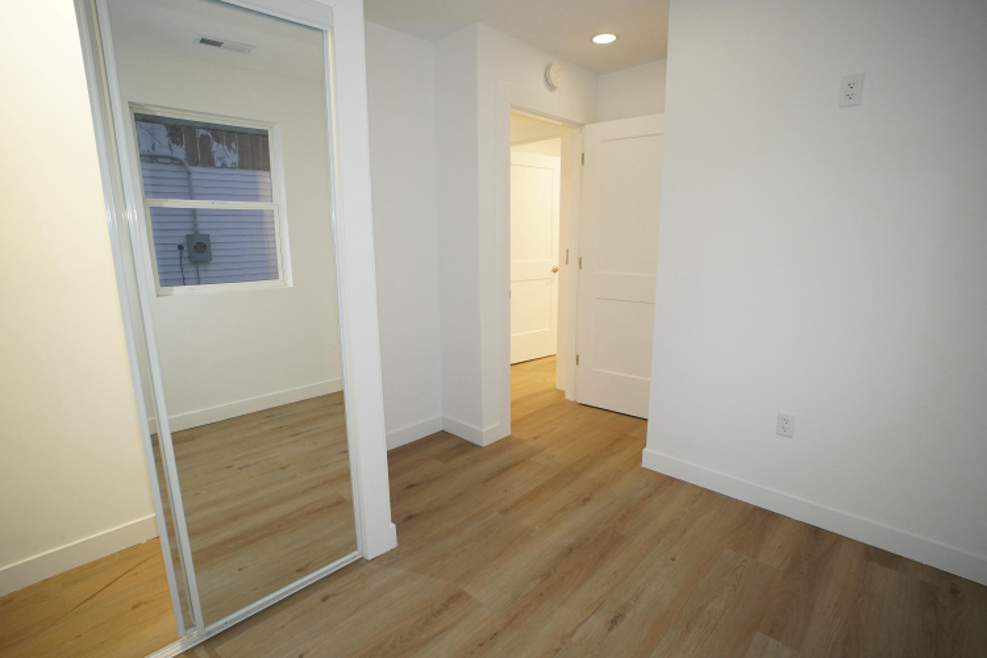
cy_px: 329
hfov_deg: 95.0
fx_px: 452
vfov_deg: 72.1
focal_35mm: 16
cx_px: 494
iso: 1600
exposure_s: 1/160
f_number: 3.2
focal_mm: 11
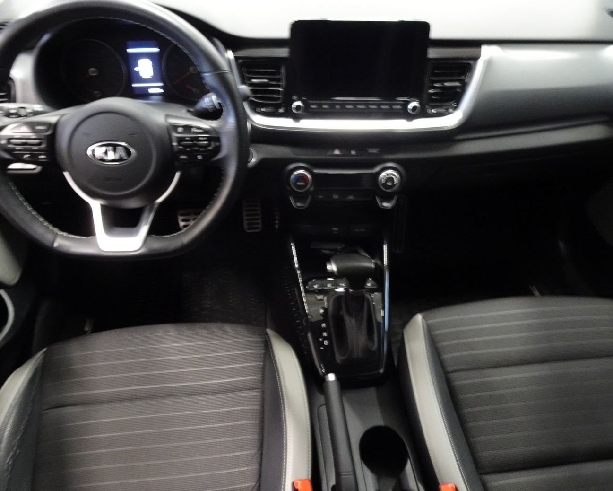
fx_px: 472
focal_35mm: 26
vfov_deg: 54.9
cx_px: 305
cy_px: 241
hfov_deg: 66.0
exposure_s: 1/6
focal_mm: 4.25
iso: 800
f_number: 3.5
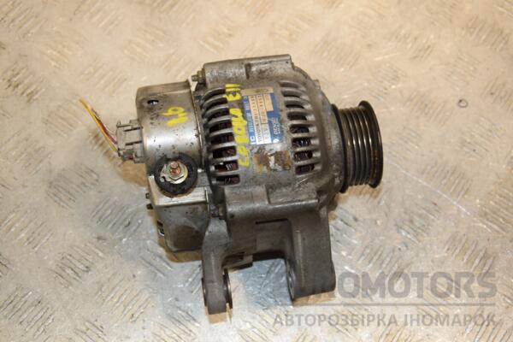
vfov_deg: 23.8
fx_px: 812
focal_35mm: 57
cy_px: 171
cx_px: 256
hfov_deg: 35.1
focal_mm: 38
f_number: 7.1
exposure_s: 1/200
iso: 800
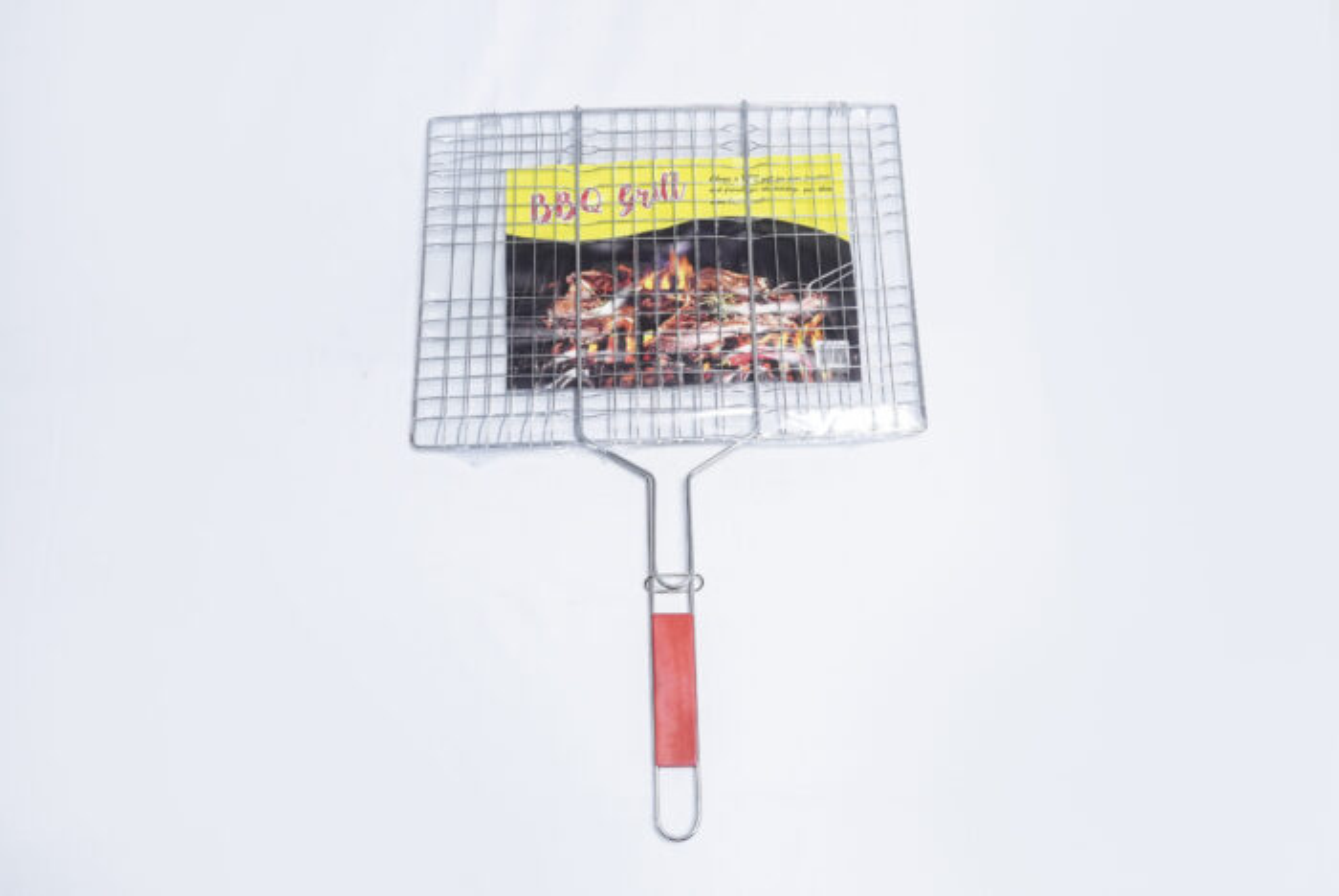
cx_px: 670
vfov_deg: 36.0
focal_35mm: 37
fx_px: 1377
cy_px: 448
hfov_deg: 51.8
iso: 3200
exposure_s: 1/200
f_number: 9
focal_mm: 37
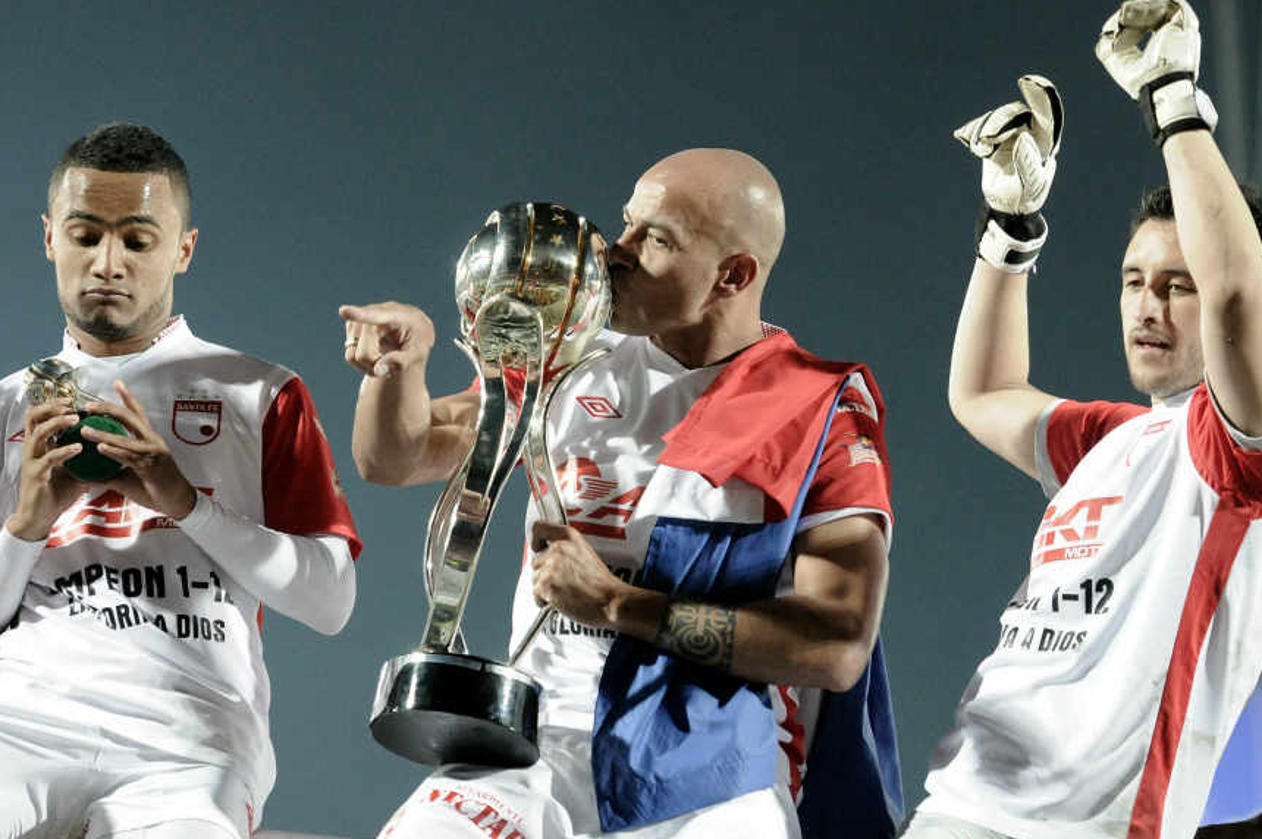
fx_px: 7516
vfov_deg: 6.4
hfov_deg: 9.6
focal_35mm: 215
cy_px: 419
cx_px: 568
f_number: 3.2
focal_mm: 125
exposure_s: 1/640
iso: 2500
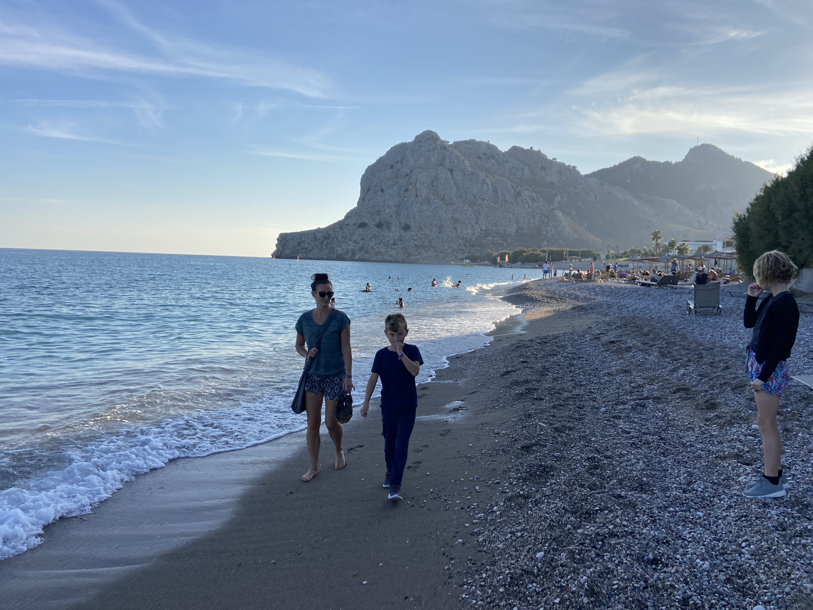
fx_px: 611
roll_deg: -3.2
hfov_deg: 67.3
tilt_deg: -2.3
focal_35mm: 26
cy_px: 305
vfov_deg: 53.1
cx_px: 406
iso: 32
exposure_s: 1/2410
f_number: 1.8
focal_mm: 4.25
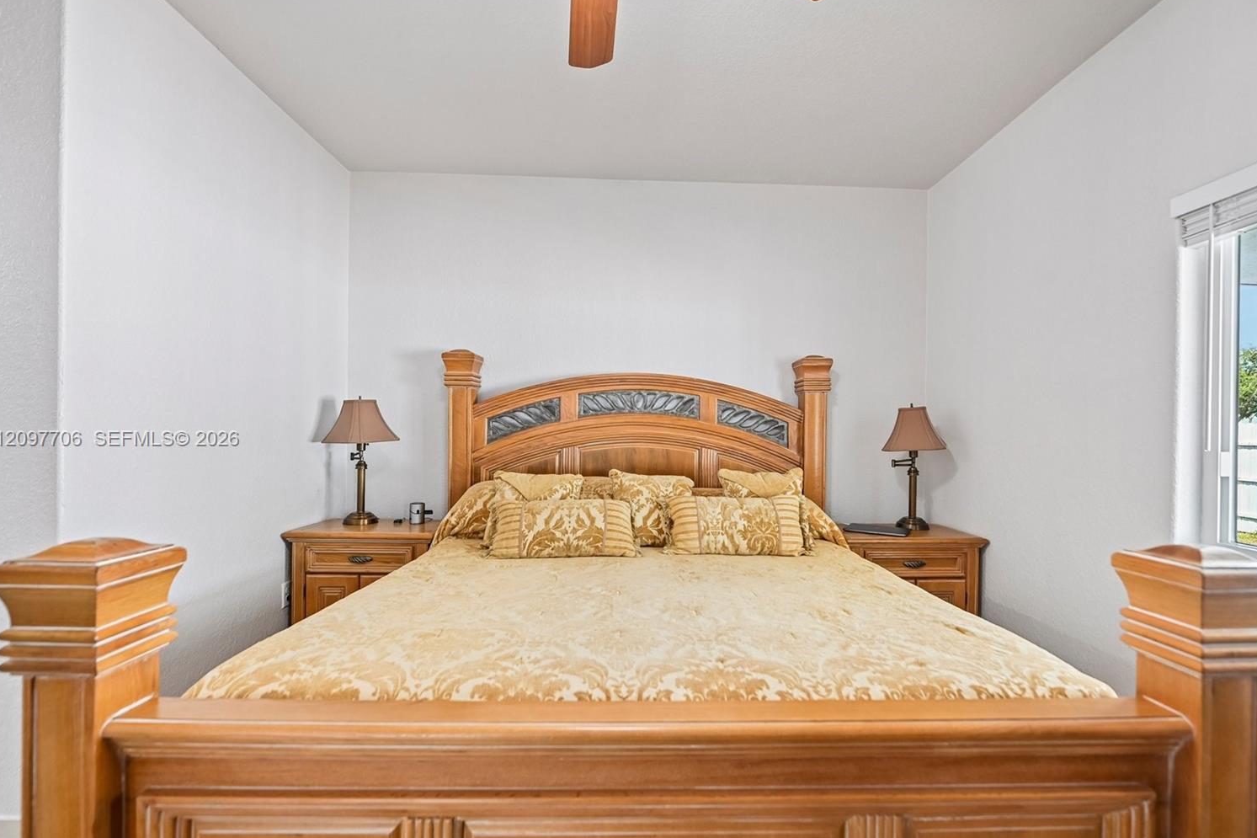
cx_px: 650
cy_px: 440
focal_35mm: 15
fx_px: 524
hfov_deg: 100.4
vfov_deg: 77.3
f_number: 3.5
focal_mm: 14
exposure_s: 1/20
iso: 100
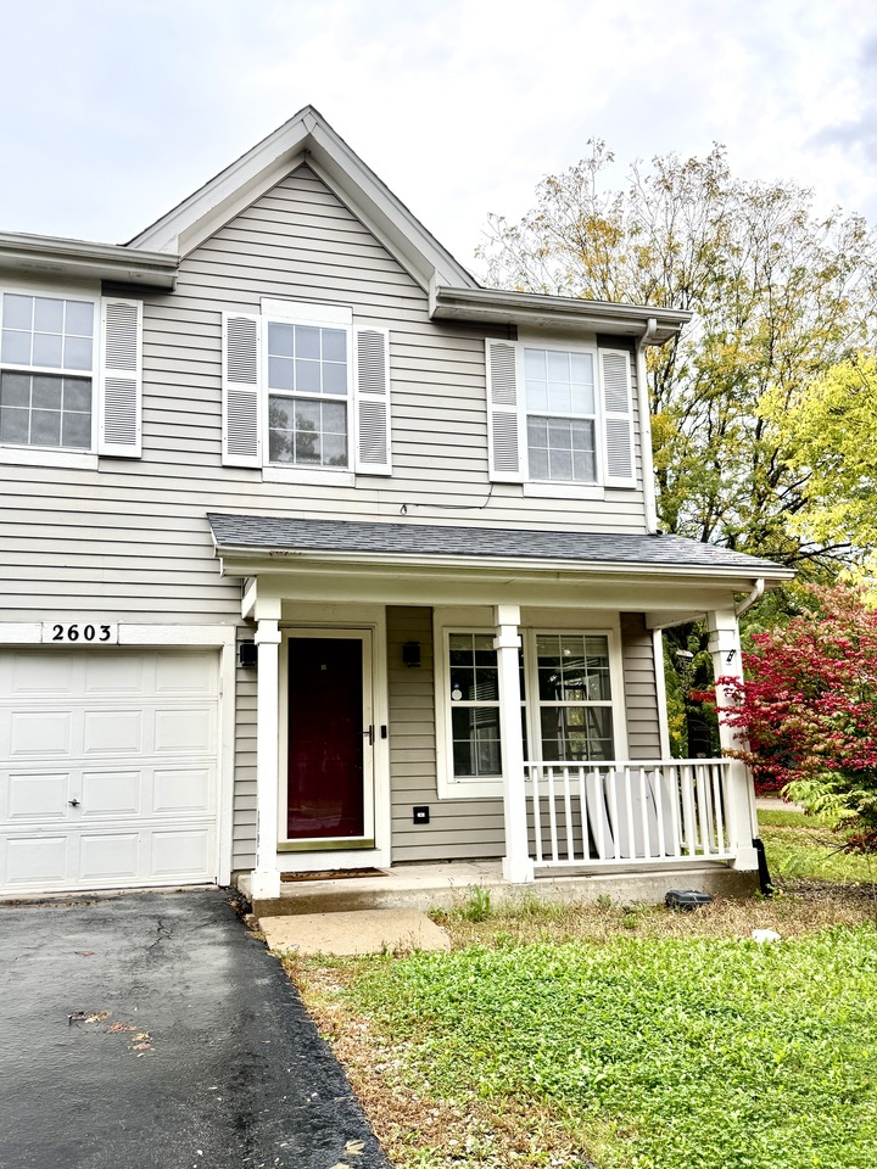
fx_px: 912
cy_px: 622
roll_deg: +0.5
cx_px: 395
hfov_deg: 51.3
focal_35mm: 27
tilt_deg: +9.7
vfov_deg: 65.3
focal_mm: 6.76
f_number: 1.78
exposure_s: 1/967
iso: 100
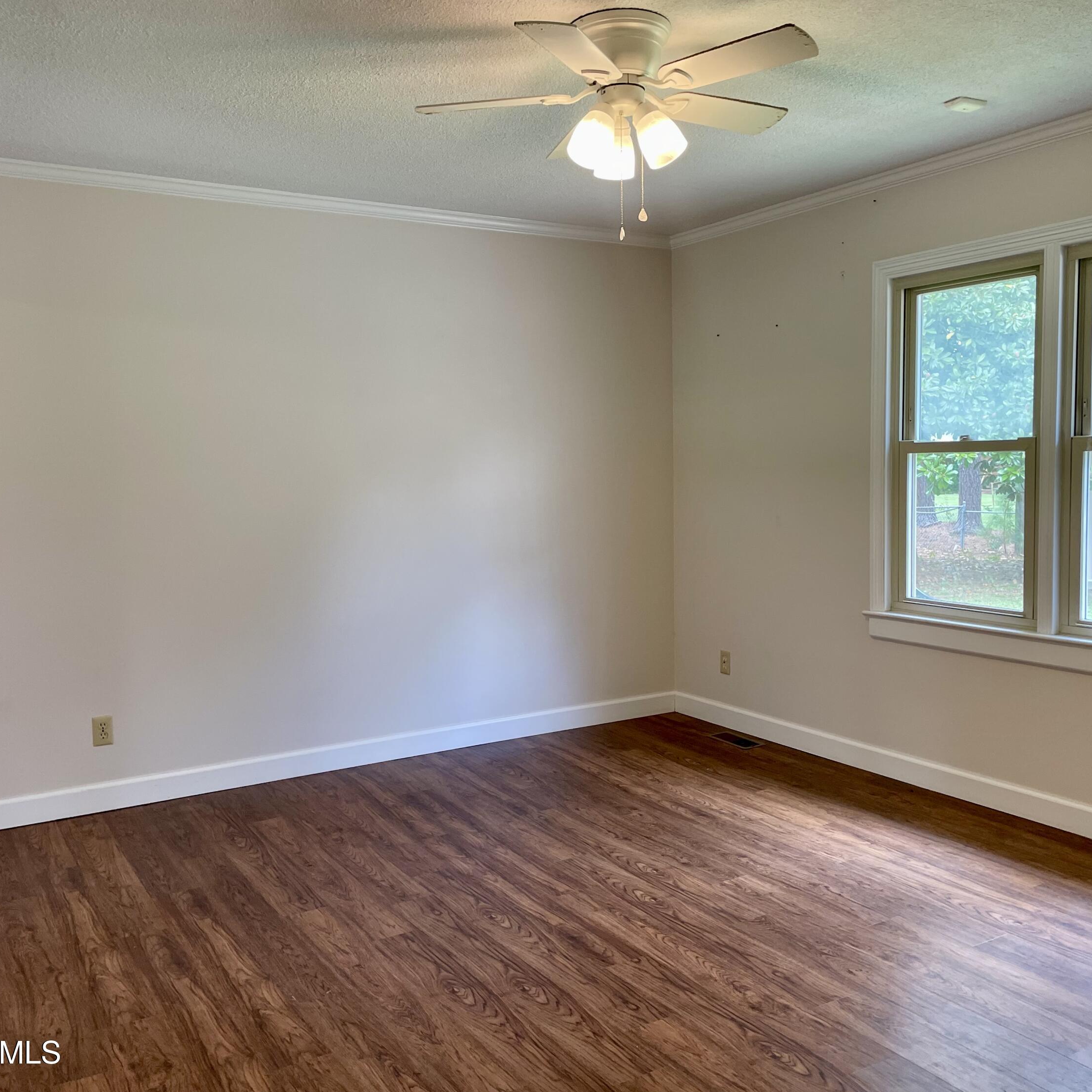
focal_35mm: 31
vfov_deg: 52.5
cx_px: 566
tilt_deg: -4.9
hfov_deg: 52.5
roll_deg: +0.9
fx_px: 1106
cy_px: 551
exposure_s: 1/120
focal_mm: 4.2
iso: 100
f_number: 1.6
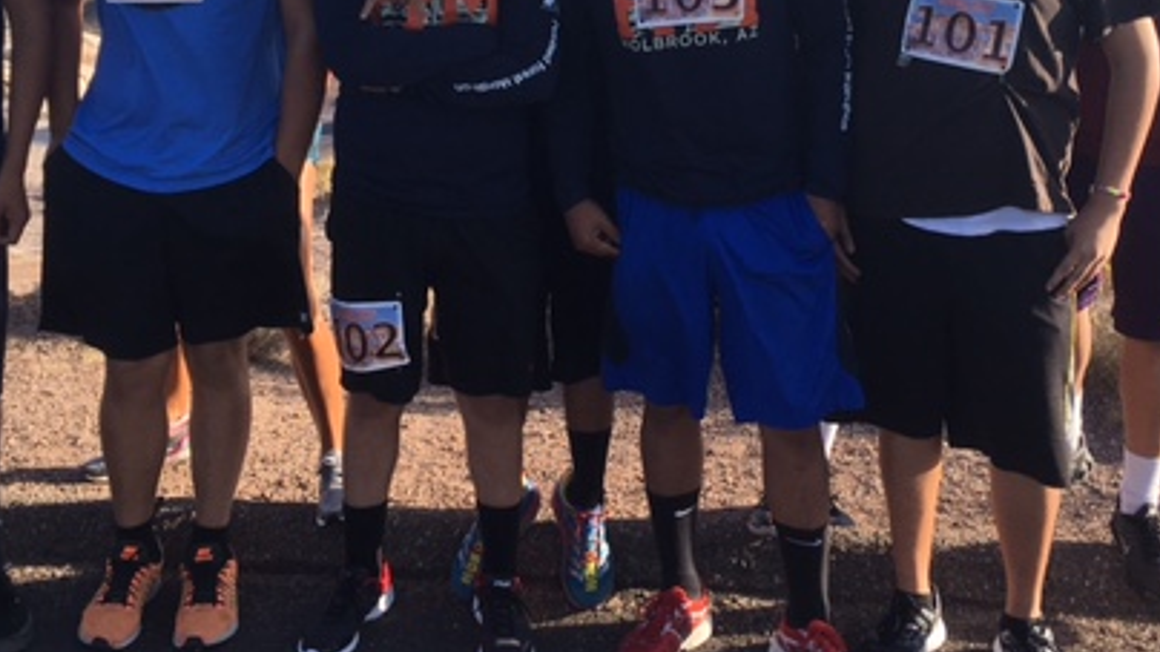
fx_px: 1538
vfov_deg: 23.2
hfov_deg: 41.3
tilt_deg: -7.5
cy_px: 34
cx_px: 560
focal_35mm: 50
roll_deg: -1.7
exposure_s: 1/732
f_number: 2.2
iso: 25
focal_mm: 4.15
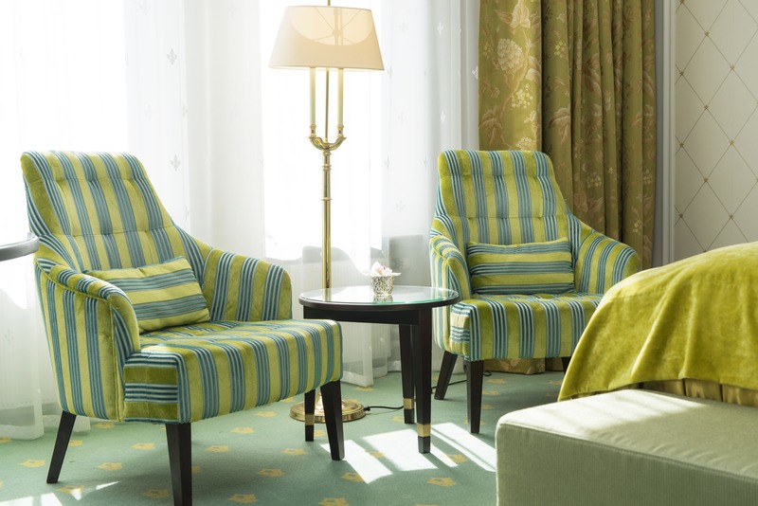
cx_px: 379
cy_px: 253
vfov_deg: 26.0
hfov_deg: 38.2
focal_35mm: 52
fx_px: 1095
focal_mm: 52
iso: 100
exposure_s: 1/80
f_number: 6.3
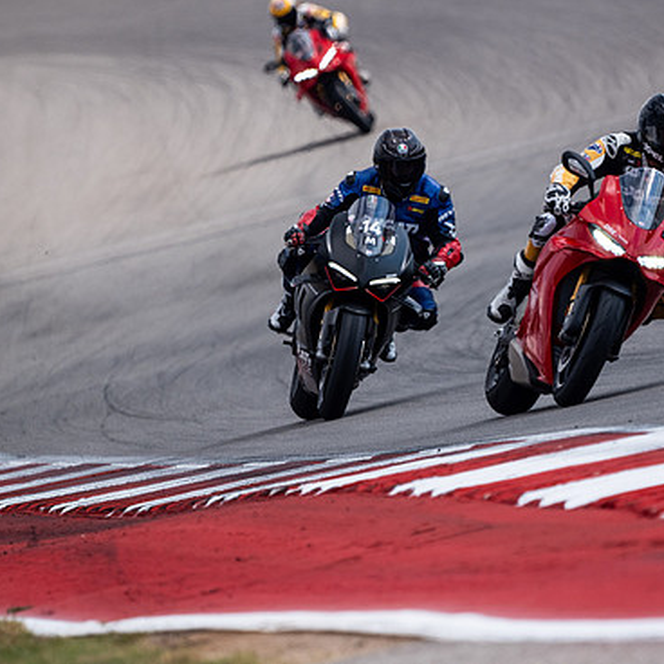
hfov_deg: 1.7
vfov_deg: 1.7
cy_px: 318
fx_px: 21810
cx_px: 372
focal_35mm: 1005
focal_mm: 500
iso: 400
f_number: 5.6
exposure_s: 1/2500
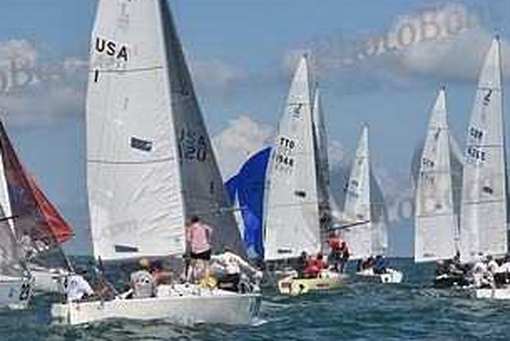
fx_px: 1886
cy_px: 138
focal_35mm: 133
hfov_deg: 15.4
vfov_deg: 10.3
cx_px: 226
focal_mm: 70
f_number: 6.3
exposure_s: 1/1250
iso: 250
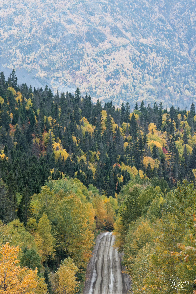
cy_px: 147
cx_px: 98
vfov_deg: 9.1
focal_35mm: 225
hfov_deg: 6.1
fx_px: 1837
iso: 1600
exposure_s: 1/250
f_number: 5
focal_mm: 150
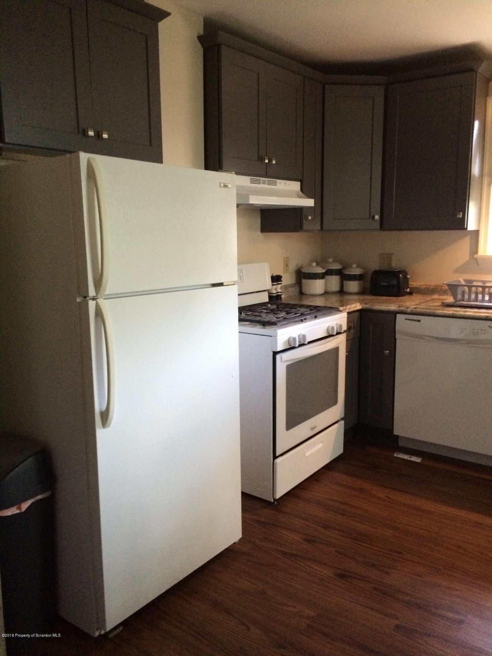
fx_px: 550
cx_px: 246
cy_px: 328
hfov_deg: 48.2
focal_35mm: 29
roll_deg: -0.4
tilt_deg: -15.7
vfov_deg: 61.7
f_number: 2.2
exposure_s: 1/30
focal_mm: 4.15
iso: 320
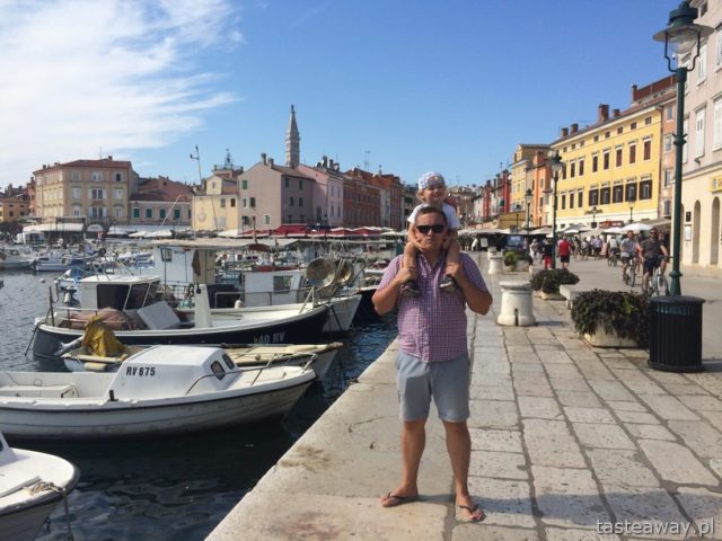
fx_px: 626
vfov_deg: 46.8
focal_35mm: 30
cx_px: 361
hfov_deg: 60.0
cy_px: 270
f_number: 2.2
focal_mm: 4.12
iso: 32
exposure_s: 1/2415
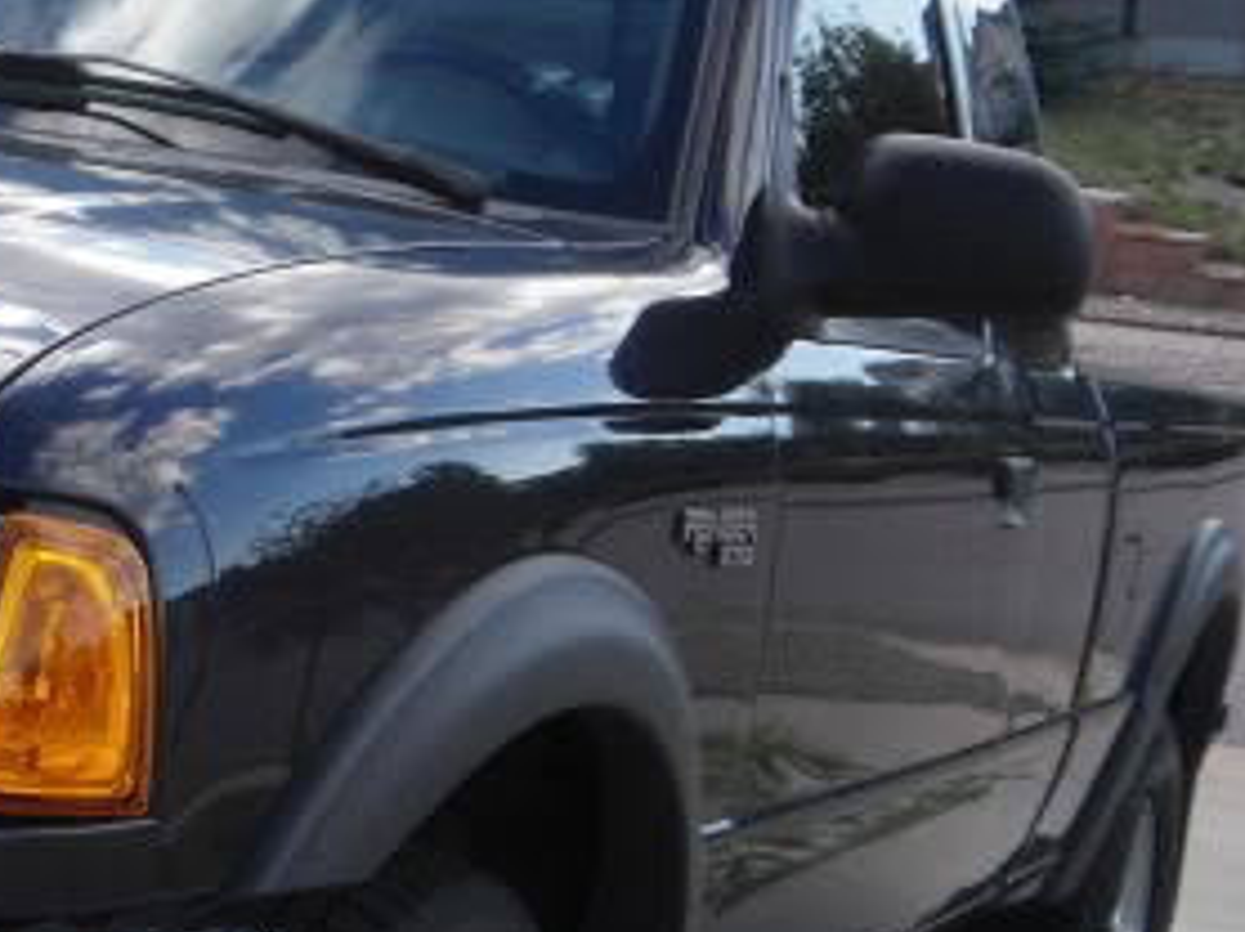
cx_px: -354
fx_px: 3414
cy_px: 690
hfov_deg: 19.2
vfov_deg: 15.5
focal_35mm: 95
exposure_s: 1/320
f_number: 2.8
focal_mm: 5.58
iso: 100
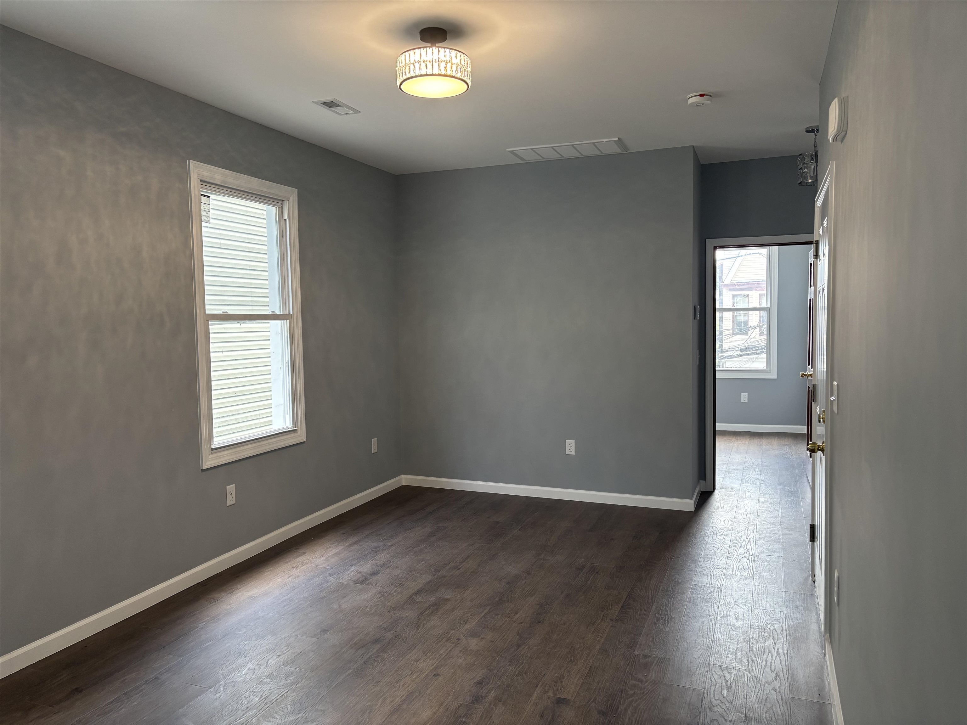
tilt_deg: -3.9
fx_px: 726
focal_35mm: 26
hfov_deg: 67.3
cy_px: 362
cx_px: 484
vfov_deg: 53.1
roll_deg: +0.3
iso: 125
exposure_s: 1/120
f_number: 1.6
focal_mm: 5.96
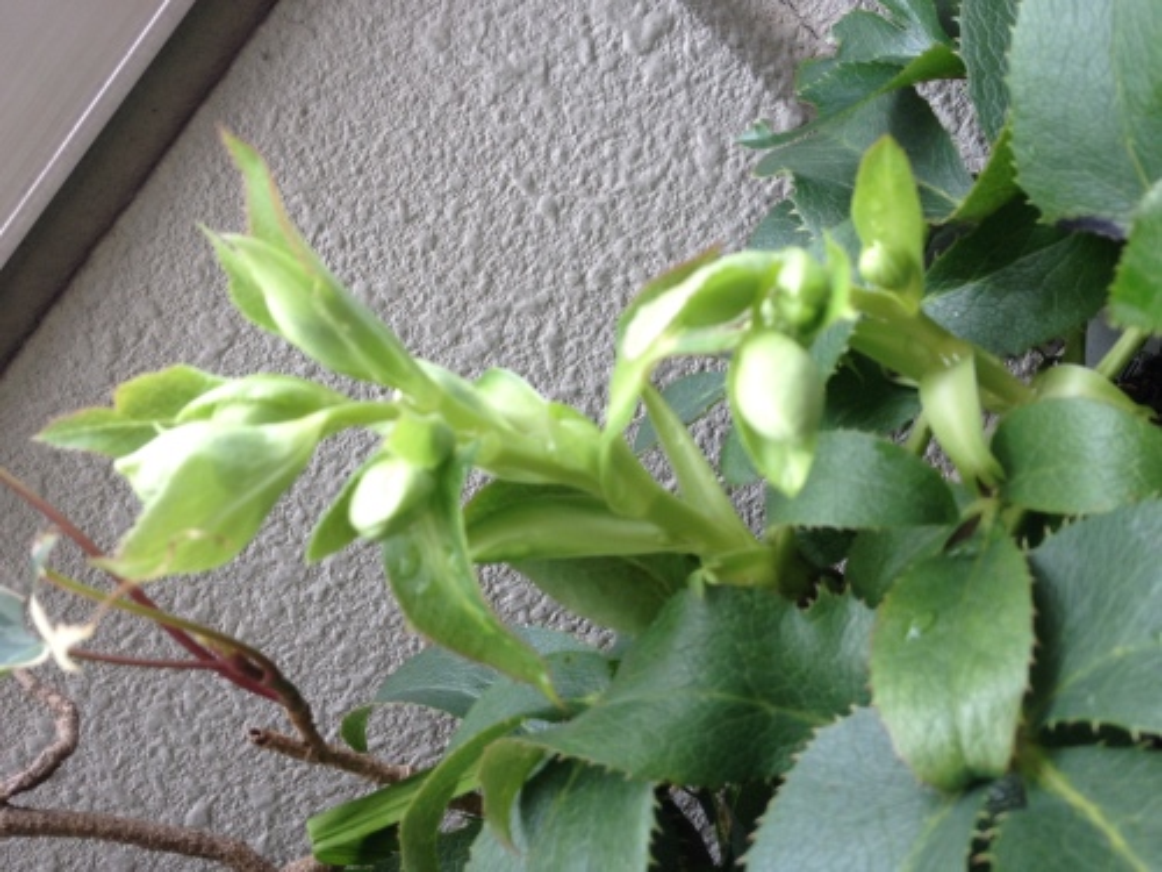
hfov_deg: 52.6
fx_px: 1175
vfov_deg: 40.7
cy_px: 436
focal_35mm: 35
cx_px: 581
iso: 50
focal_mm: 4.28
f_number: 2.4
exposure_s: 1/120
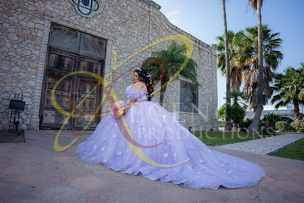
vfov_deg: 62.0
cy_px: 102
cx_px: 152
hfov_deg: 84.0
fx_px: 169
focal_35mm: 20
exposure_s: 1/800
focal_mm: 20
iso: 125
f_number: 2.8
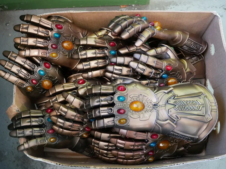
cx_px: 113
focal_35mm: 50
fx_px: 326
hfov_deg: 38.2
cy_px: 84
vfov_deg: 29.1
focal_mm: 25
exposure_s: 1/40
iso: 3200
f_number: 4.5
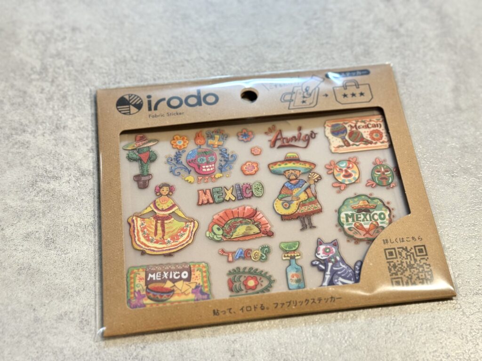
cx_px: 241
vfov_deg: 30.3
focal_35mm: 48
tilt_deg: -60.5
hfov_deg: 39.7
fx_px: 668
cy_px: 180
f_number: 1.78
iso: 100
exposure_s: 1/66
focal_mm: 6.76
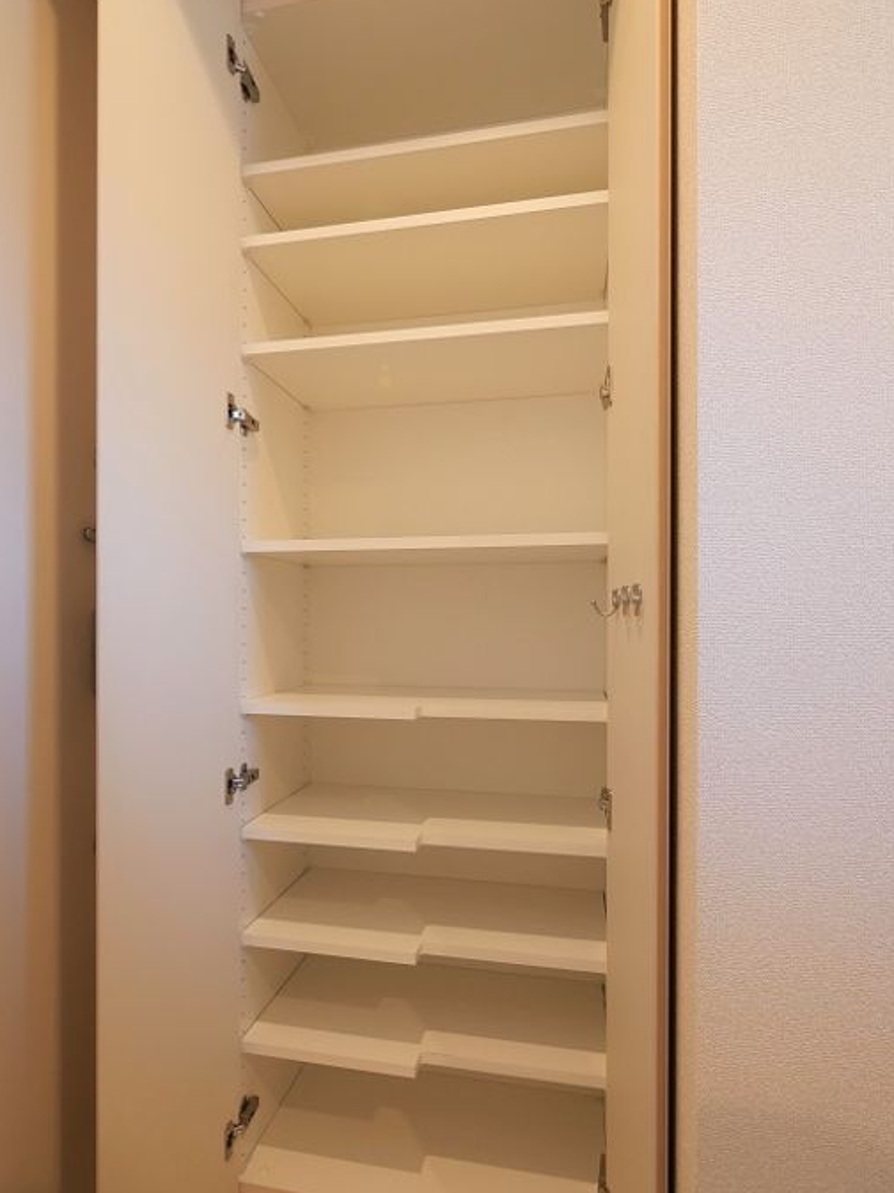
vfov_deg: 81.7
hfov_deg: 65.8
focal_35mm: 20
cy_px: 628
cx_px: 403
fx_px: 689
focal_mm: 7
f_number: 4
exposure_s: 1/40
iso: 640
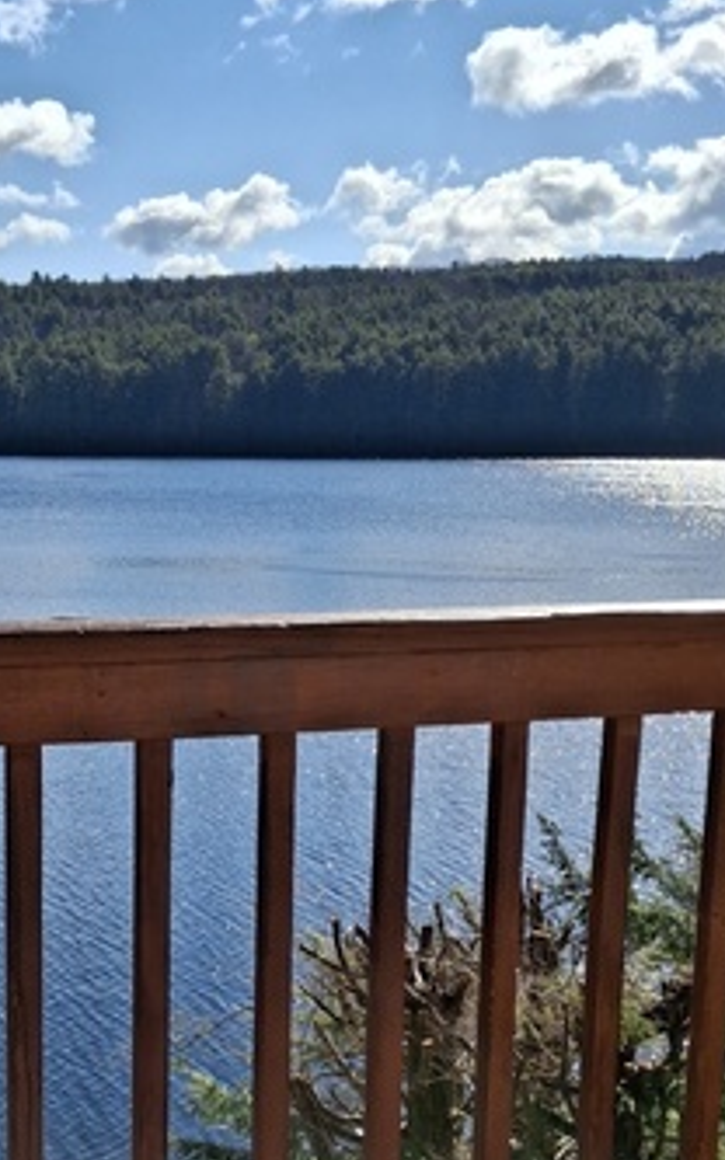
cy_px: 806
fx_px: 1676
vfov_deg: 37.6
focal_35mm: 53
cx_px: 227
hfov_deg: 24.3
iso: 25
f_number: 1.8
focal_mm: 4.69
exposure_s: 1/3195
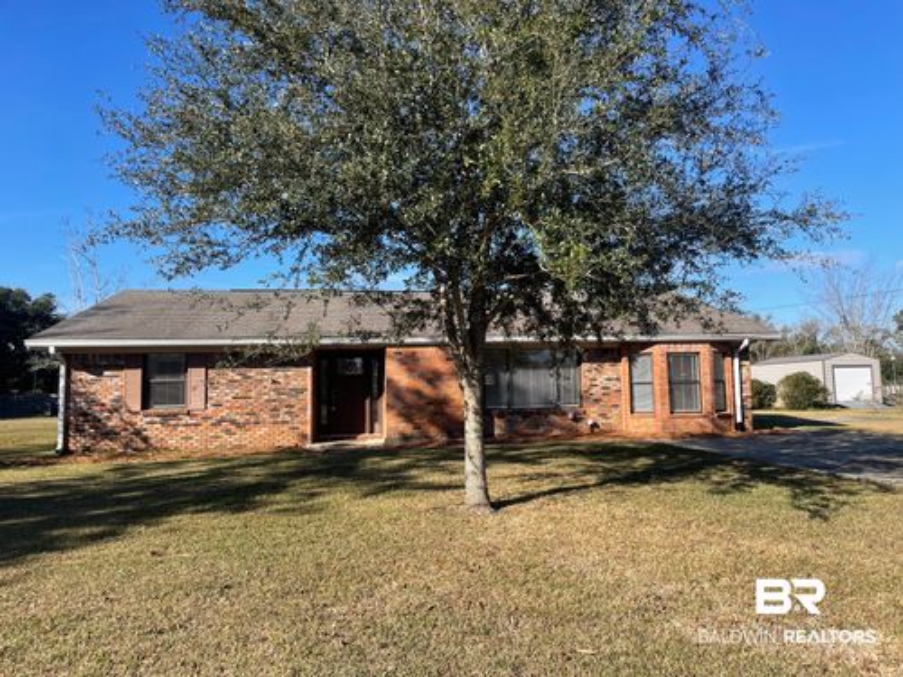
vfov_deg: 53.1
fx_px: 678
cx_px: 452
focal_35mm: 26
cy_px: 338
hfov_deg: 67.3
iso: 32
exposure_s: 1/2304
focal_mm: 4.2
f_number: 1.6
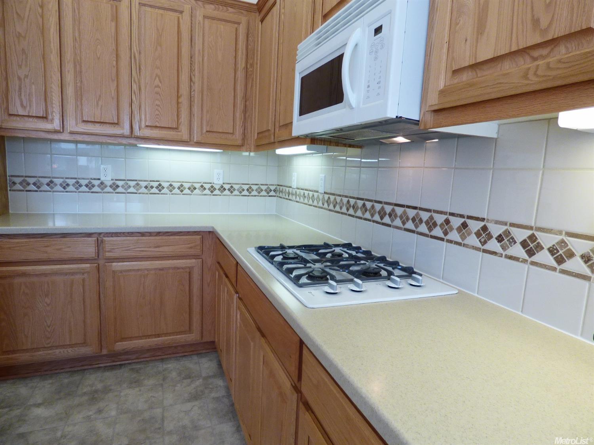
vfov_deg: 65.9
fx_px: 343
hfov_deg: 81.8
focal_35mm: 20
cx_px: 297
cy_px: 222
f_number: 2.8
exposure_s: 1/60
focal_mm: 3.58
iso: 250
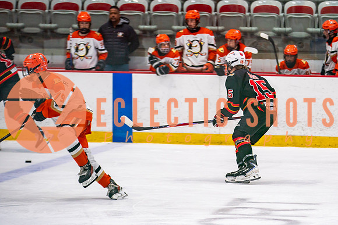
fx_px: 2048
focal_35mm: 218
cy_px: 160
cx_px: 260
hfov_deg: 9.4
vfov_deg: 6.3
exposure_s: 1/640
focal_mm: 142
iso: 500
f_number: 2.8
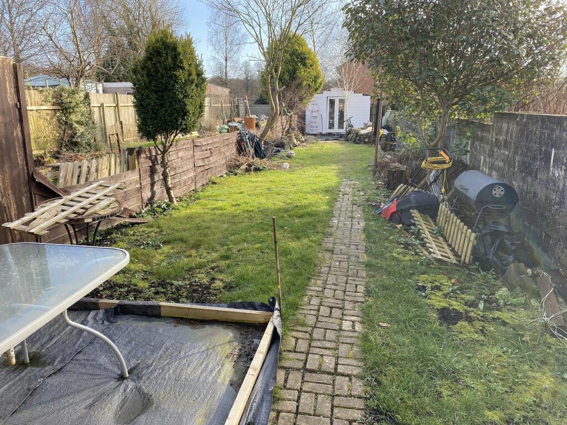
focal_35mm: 26
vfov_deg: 53.1
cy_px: 212
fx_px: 426
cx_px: 284
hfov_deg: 67.3
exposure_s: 1/447
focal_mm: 4.25
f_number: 1.8
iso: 32
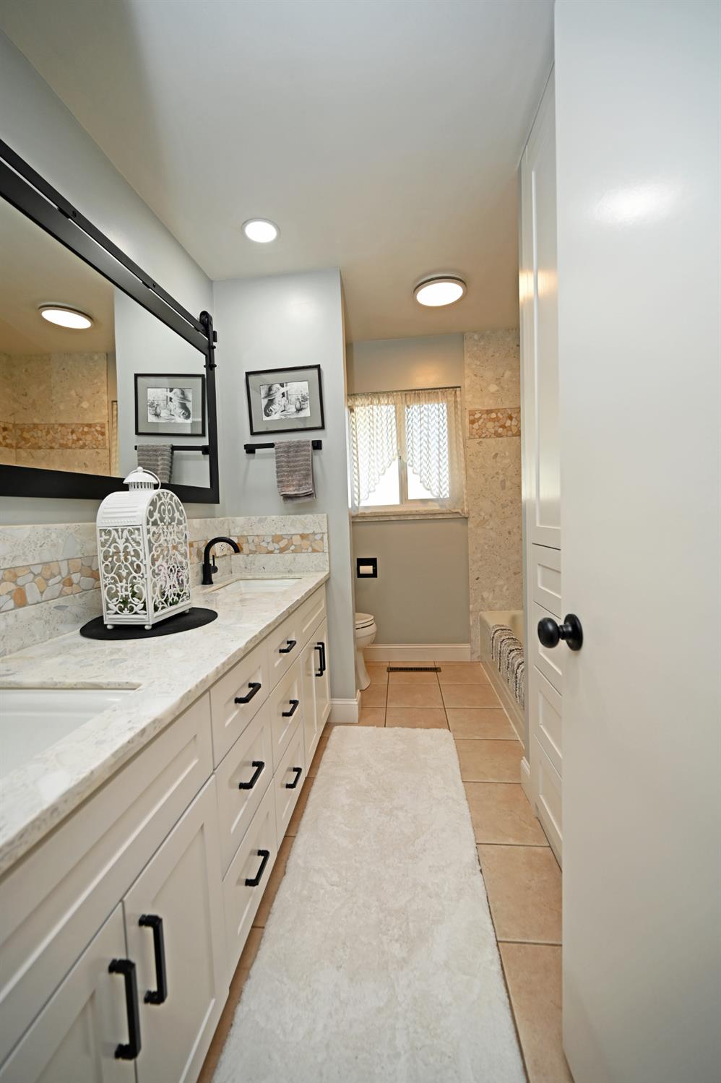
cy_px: 542
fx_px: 421
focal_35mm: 14
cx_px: 360
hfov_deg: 81.2
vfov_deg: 104.3
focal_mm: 14
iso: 180
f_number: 4
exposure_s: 1/60
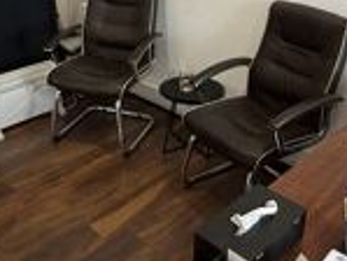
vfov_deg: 31.6
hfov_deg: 42.0
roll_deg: -0.1
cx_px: 172
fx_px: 451
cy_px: 65
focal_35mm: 45
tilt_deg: -20.2
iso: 200
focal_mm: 2.22
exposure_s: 1/50
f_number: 2.2
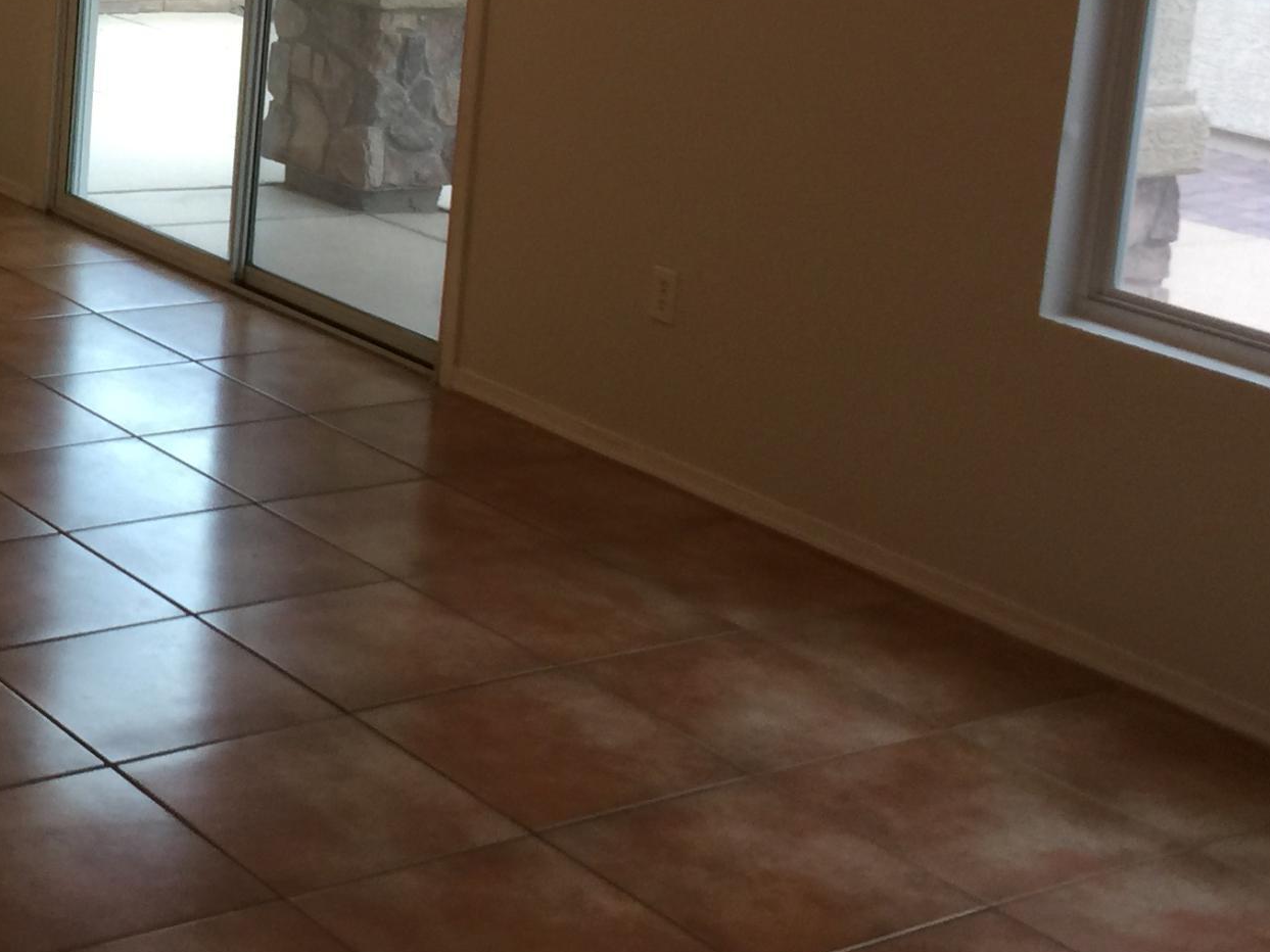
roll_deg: -4.2
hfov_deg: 27.0
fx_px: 2568
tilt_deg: -9.7
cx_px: 186
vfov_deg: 20.5
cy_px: 57
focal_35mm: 70
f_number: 2.2
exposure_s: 1/30
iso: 40
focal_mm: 4.15
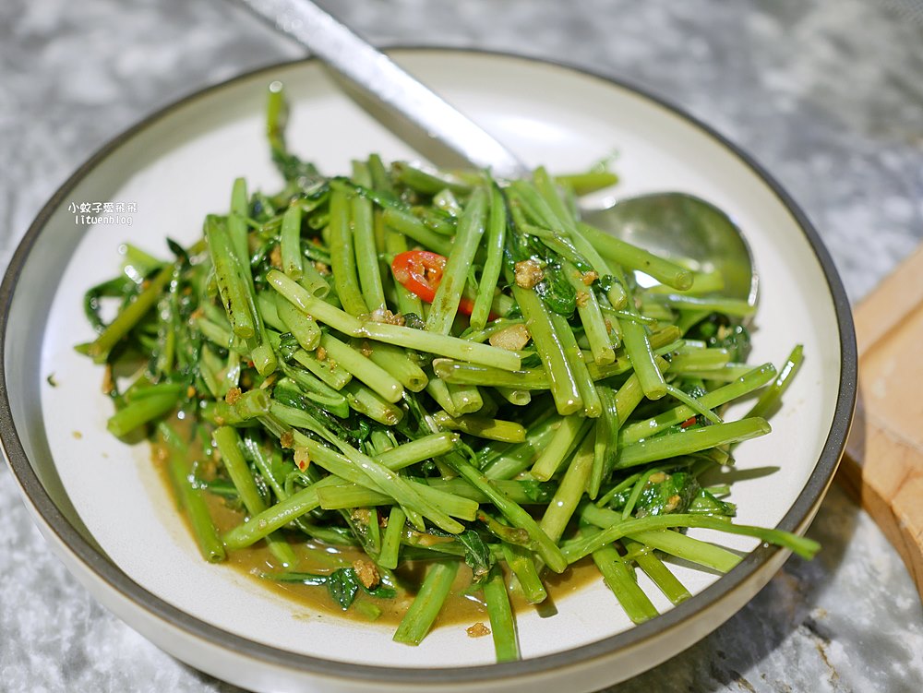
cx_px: 462
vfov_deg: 29.1
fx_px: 1334
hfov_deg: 38.2
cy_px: 346
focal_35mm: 50
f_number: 1.8
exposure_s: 1/125
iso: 200
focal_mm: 25
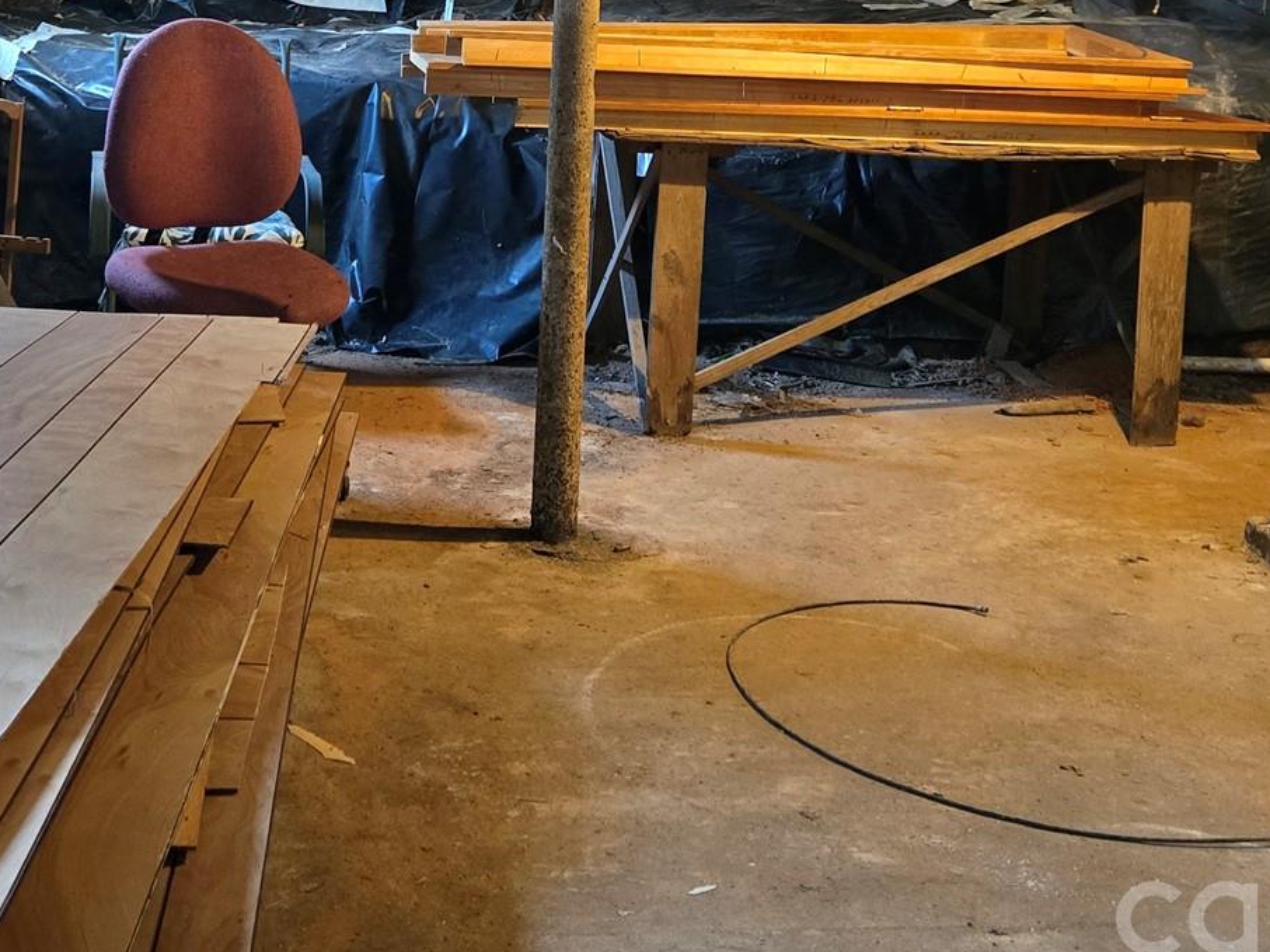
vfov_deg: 26.2
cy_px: -52
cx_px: 524
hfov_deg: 36.7
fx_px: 1907
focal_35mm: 52
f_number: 1.8
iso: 1000
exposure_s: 1/60
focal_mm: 5.4
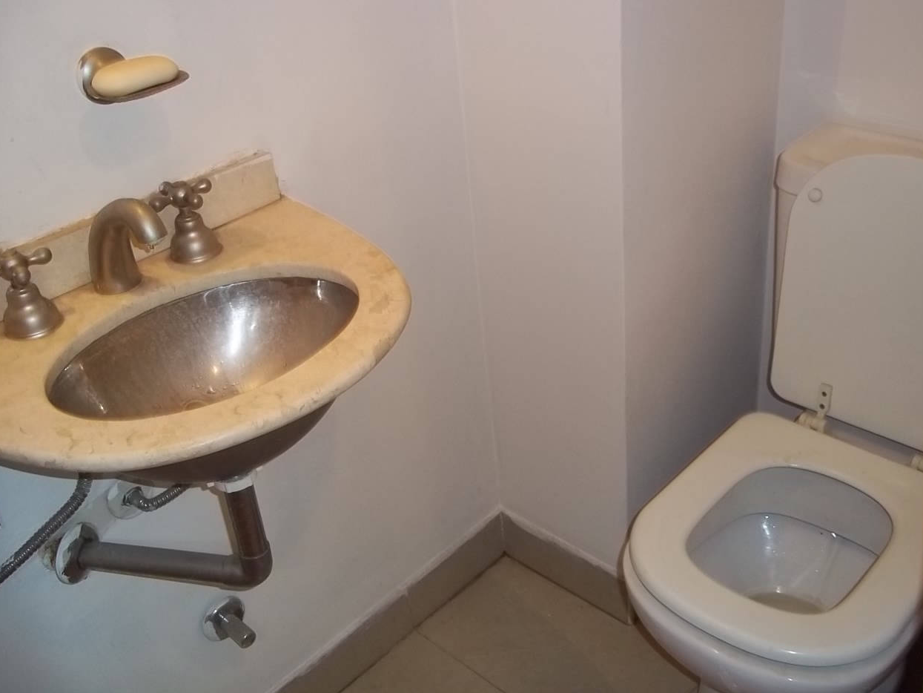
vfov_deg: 38.7
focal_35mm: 37
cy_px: 344
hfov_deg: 50.1
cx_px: 465
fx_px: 987
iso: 160
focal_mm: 6.5
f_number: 3.1
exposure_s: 1/30
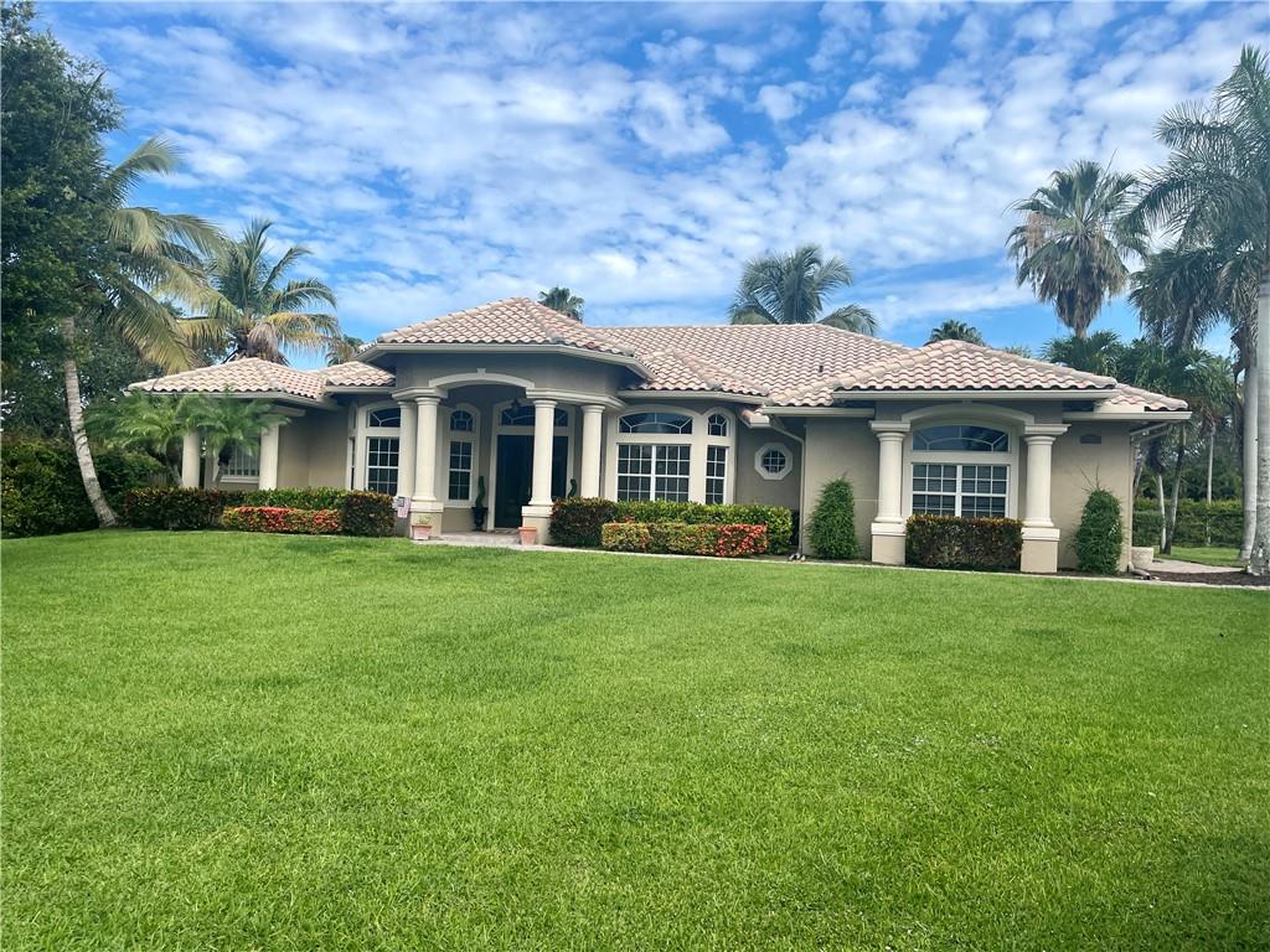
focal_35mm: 26
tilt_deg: +0.8
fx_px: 954
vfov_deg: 53.1
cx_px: 635
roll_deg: -3.1
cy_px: 476
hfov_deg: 67.3
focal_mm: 5.1
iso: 32
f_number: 1.6
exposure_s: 1/3086
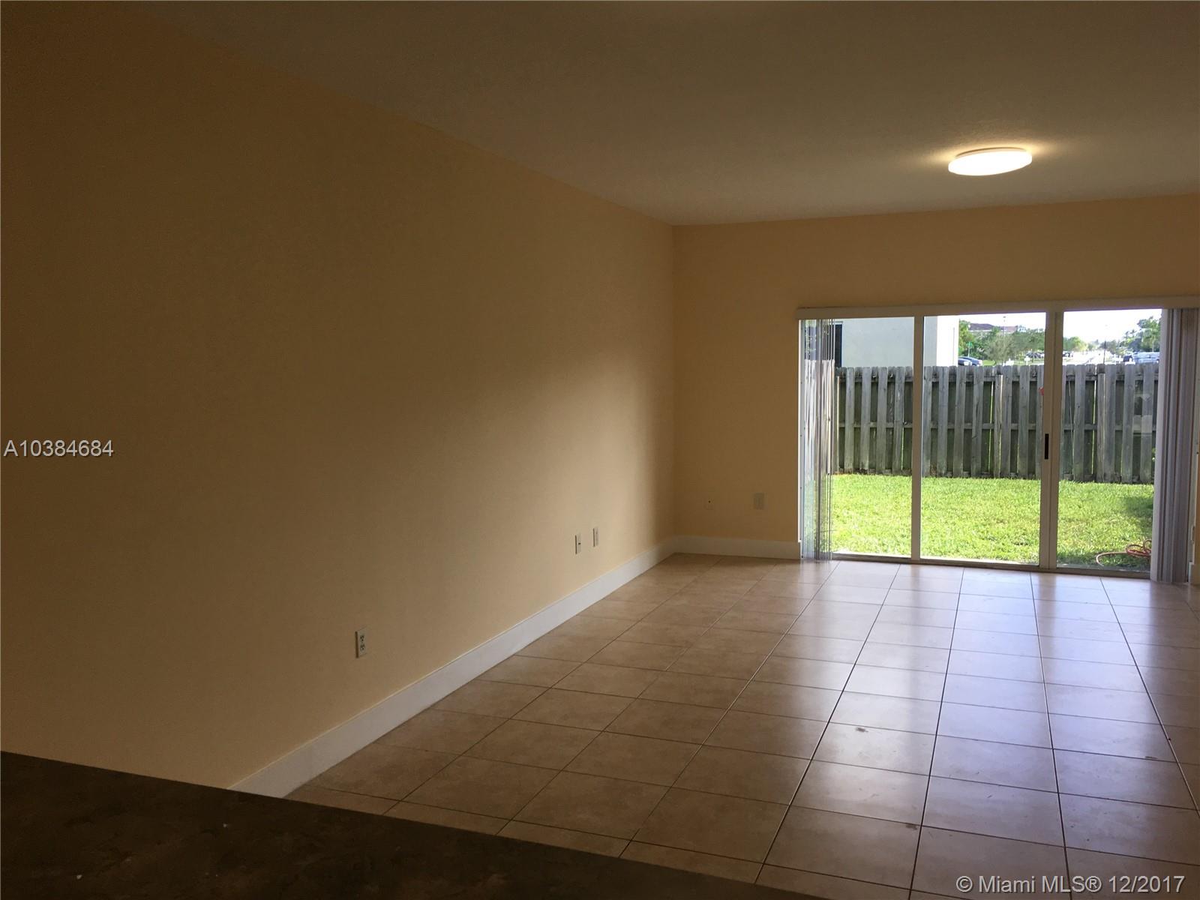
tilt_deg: -5.1
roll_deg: +0.8
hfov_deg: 61.7
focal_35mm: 29
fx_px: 1005
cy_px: 450
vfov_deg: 48.2
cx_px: 600
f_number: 2.2
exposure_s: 1/120
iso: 32
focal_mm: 4.15
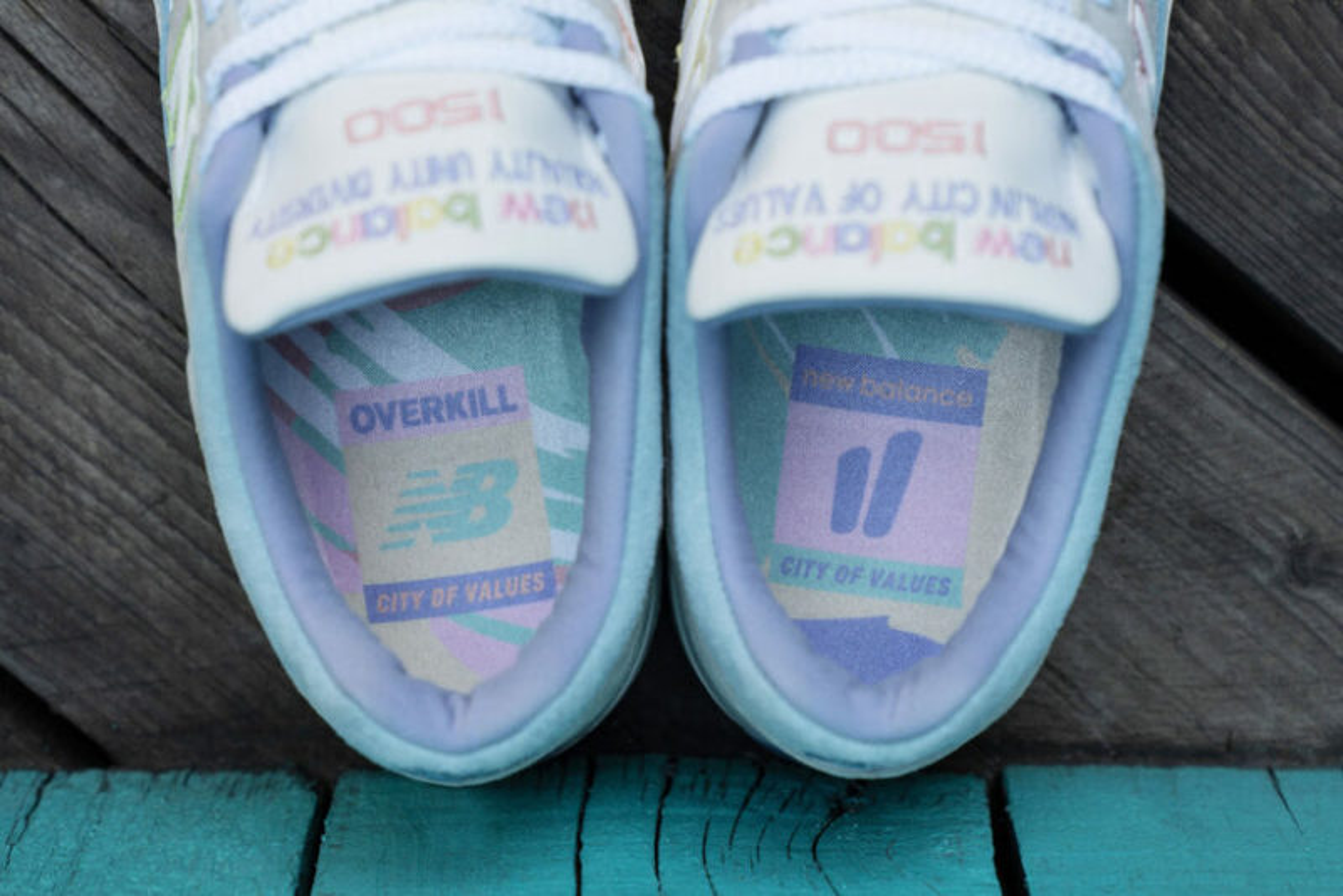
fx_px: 2612
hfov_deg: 28.8
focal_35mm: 70
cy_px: 448
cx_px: 672
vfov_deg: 19.5
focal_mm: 70
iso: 200
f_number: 4
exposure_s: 1/250
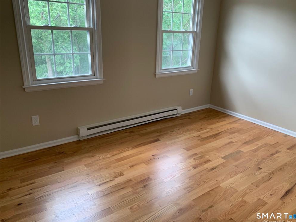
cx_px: 153
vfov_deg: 51.4
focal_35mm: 27
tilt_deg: -16.7
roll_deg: -2.5
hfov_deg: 65.3
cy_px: 110
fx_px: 231
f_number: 1.8
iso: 100
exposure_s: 1/97
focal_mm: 4.25
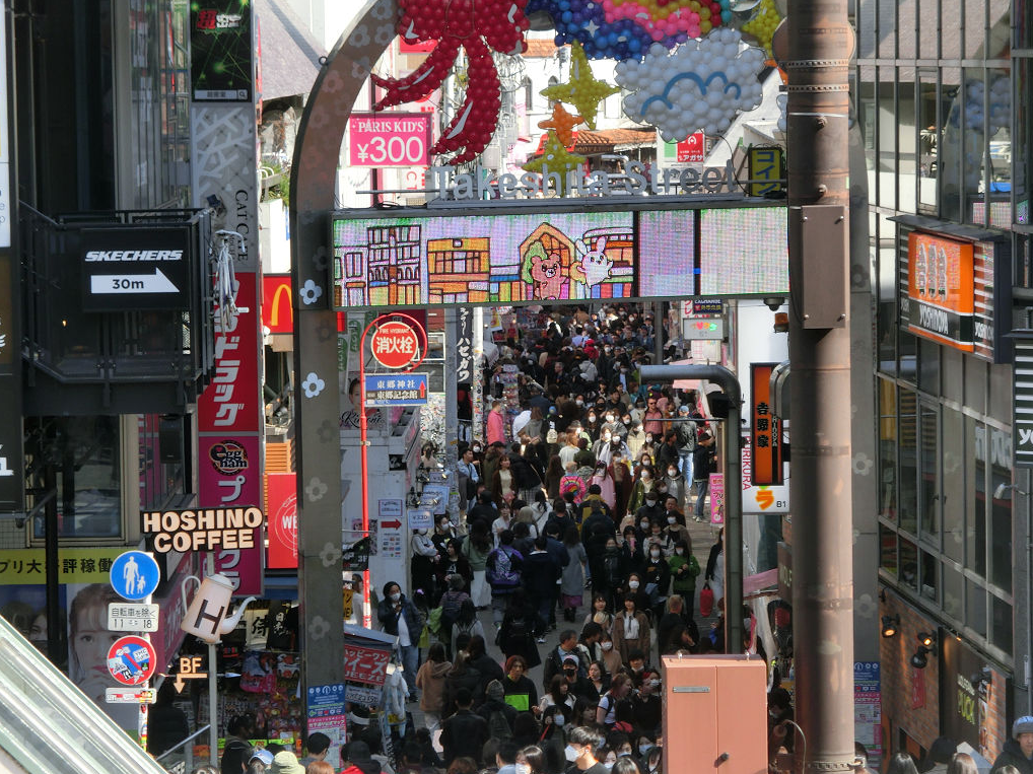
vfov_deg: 9.3
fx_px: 4744
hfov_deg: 12.4
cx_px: 515
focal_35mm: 159
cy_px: 386
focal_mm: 27.9
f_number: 5.3
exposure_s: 1/200
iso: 80
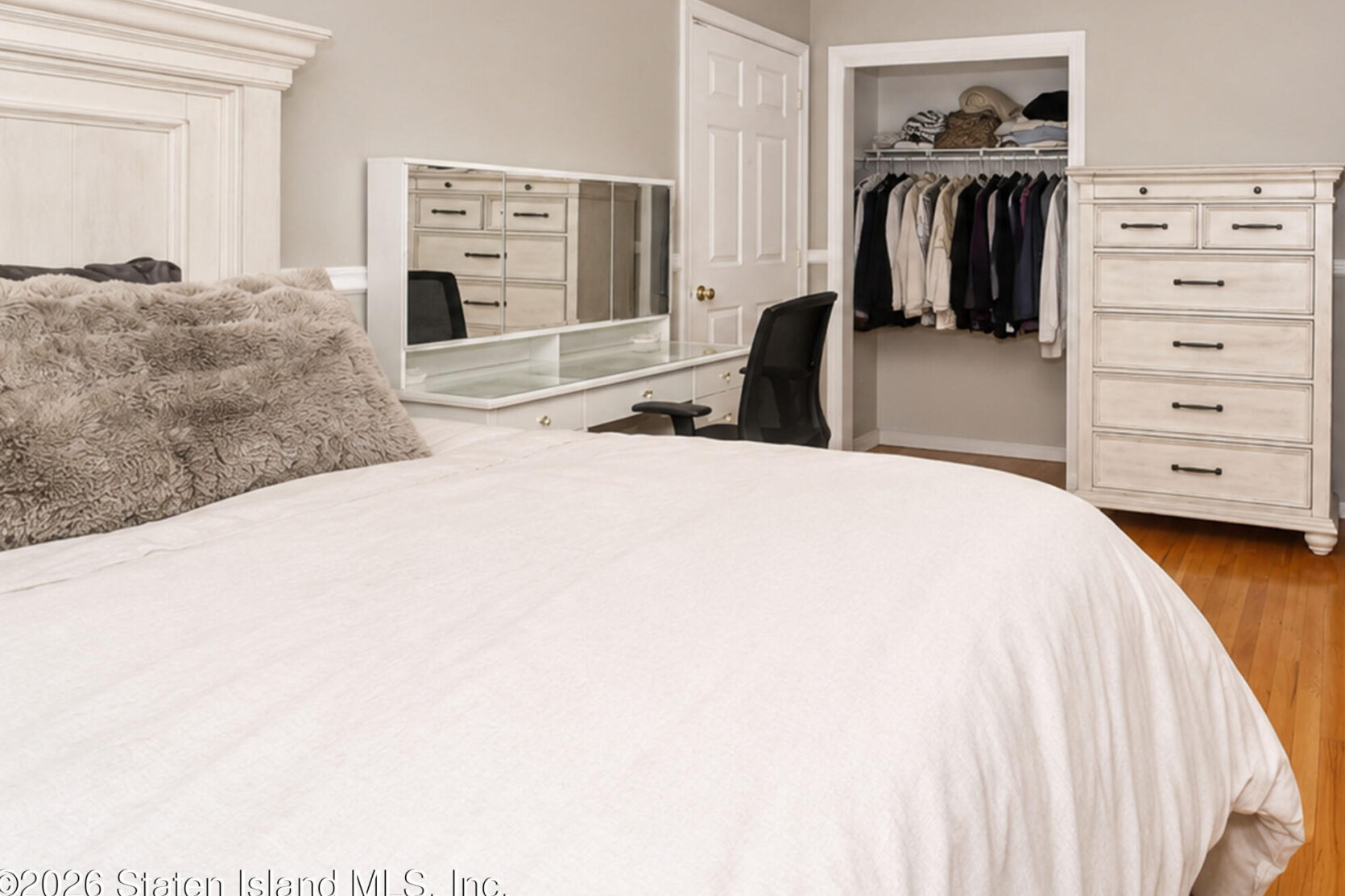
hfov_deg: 70.6
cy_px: 260
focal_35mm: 23
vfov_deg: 53.4
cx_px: 1019
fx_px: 859
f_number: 8
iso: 1600
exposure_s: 1/160
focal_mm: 10
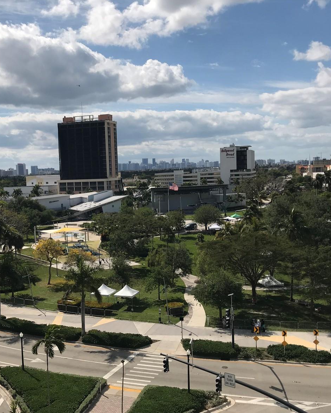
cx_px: 118
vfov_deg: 49.1
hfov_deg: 39.8
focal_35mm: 37
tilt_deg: -6.3
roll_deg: +3.2
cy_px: 209
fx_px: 453
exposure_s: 1/5051
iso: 20
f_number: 1.8
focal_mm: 3.99
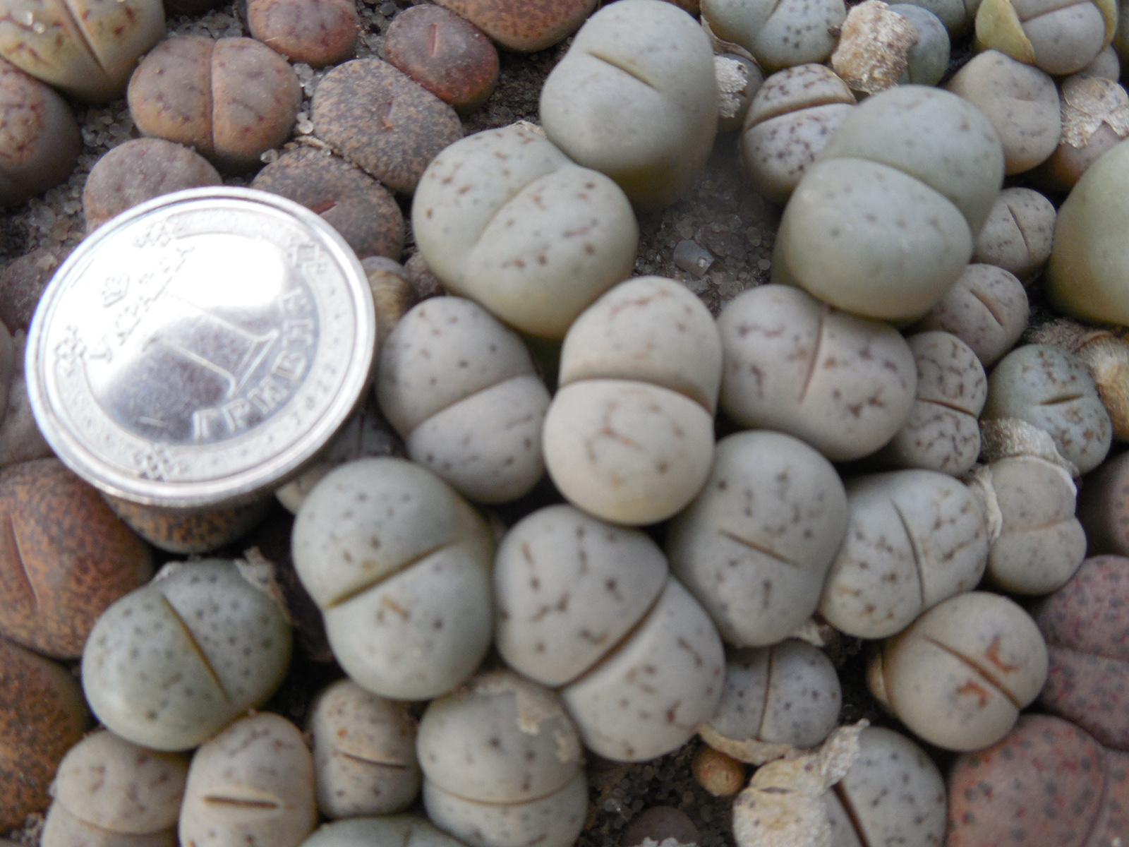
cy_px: 424
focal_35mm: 31
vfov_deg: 45.4
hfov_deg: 58.4
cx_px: 564
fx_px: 1011
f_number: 3.6
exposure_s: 1/30
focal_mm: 5.6
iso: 220
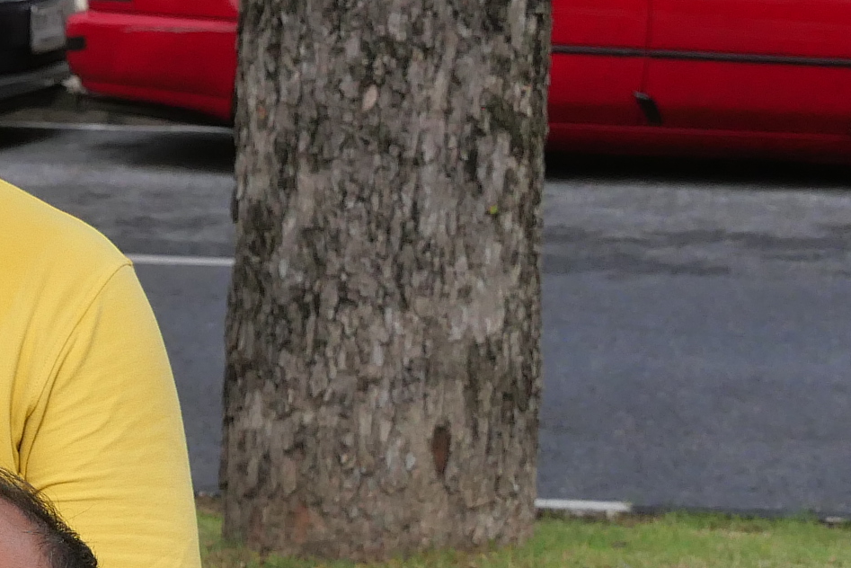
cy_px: 732
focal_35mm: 200
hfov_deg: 9.8
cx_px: -579
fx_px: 4729
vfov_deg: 6.8
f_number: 5
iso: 500
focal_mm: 25
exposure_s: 1/1600
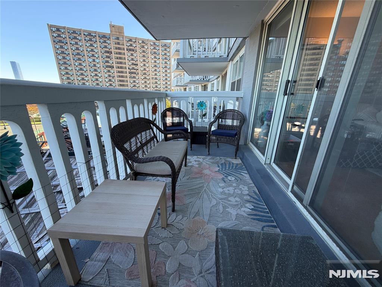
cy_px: 144
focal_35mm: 14
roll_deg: -0.4
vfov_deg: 85.7
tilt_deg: -18.0
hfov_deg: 102.1
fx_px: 154
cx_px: 191
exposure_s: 1/121
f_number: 2.2
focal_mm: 2.22
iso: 40
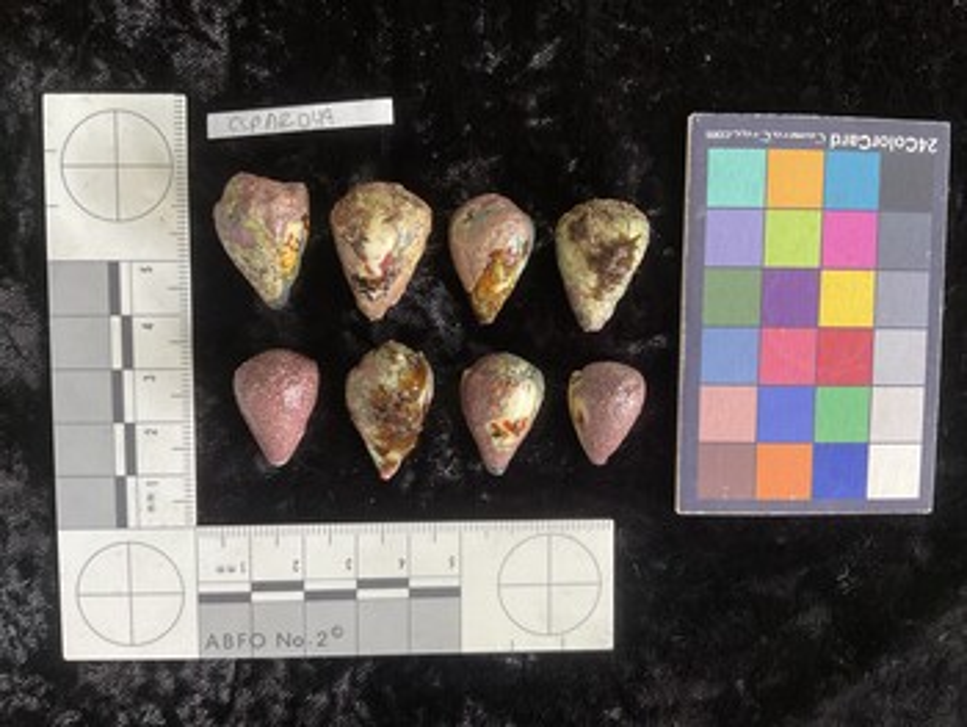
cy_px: 364
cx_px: 484
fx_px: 811
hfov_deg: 61.6
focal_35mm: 29
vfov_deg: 48.3
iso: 100
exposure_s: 1/60
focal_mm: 3
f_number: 1.8
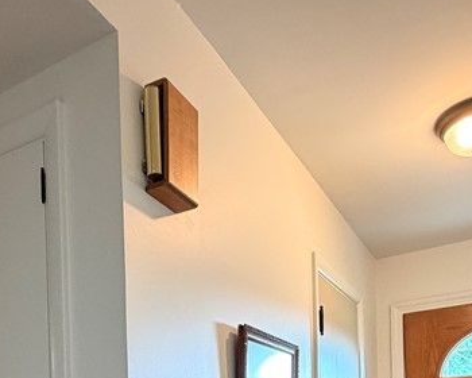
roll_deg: +1.1
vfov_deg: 31.0
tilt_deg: -1.3
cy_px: 463
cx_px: 205
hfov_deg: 45.7
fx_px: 559
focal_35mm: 40
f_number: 2.2
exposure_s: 1/60
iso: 400
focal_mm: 2.22
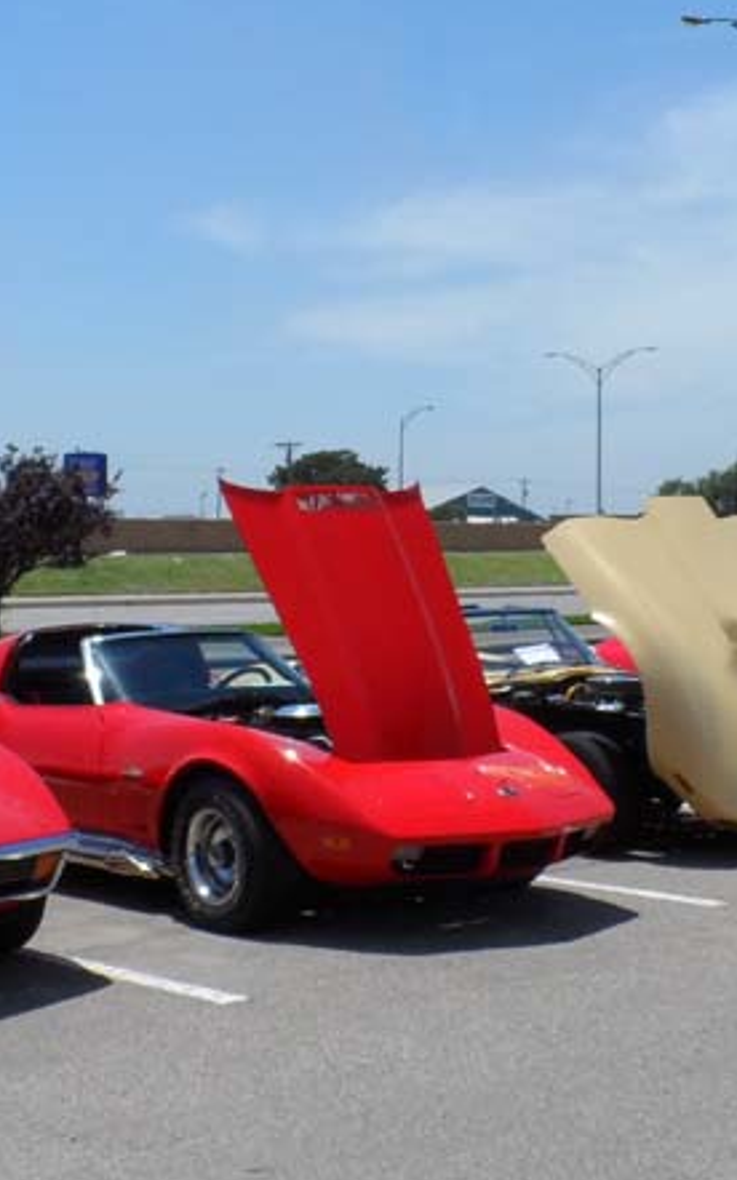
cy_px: 582
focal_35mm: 59
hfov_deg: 22.0
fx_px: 1897
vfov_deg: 34.6
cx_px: 360
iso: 80
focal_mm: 4
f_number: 4.5
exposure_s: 1/750
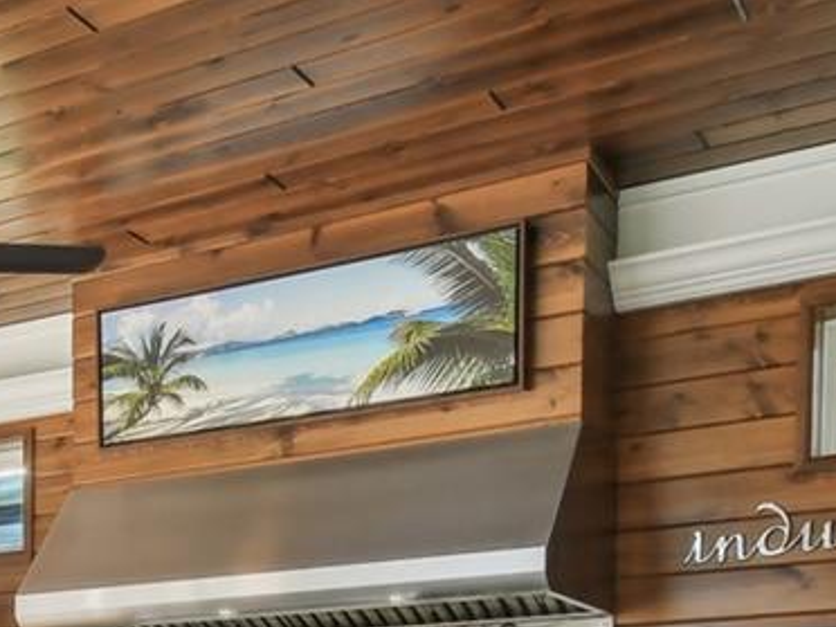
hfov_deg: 28.9
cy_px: 836
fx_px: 1497
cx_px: -27
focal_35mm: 62
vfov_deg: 21.2
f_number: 7.1
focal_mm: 10
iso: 100
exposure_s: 1/60
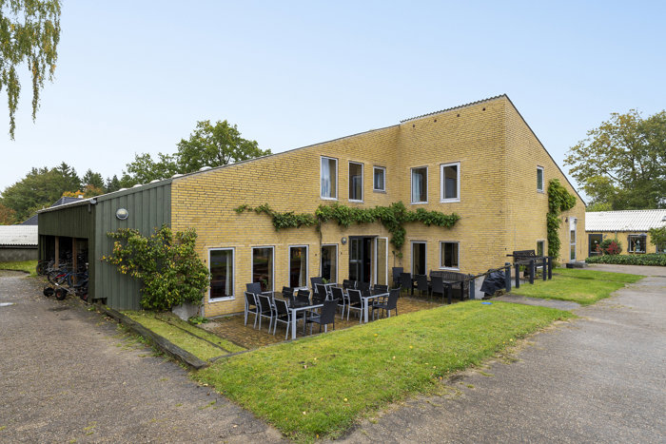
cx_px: 333
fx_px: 402
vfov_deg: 57.8
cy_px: 222
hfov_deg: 79.2
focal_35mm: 22
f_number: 7.1
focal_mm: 14.5
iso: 200
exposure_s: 1/100
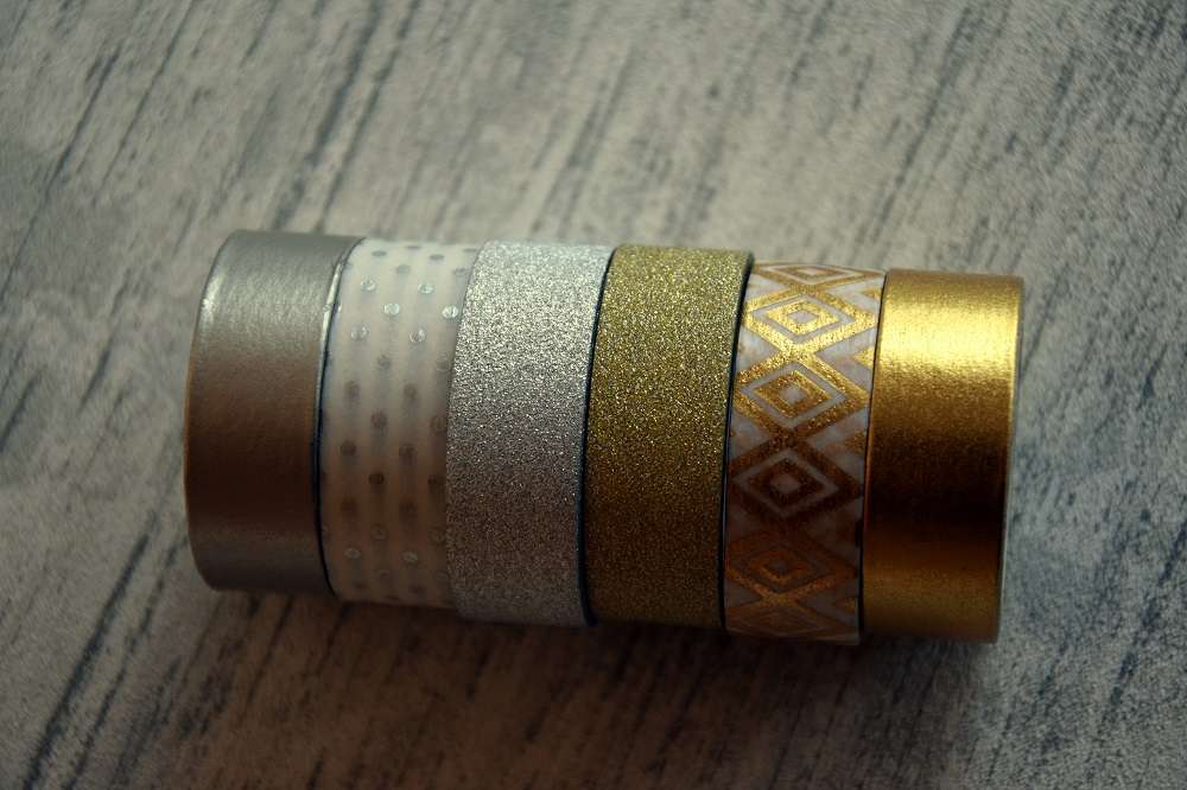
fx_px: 3708
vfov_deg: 12.2
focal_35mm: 112
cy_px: 395
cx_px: 594
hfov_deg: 18.2
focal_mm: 75
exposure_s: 1/60
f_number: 5.3
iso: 1000
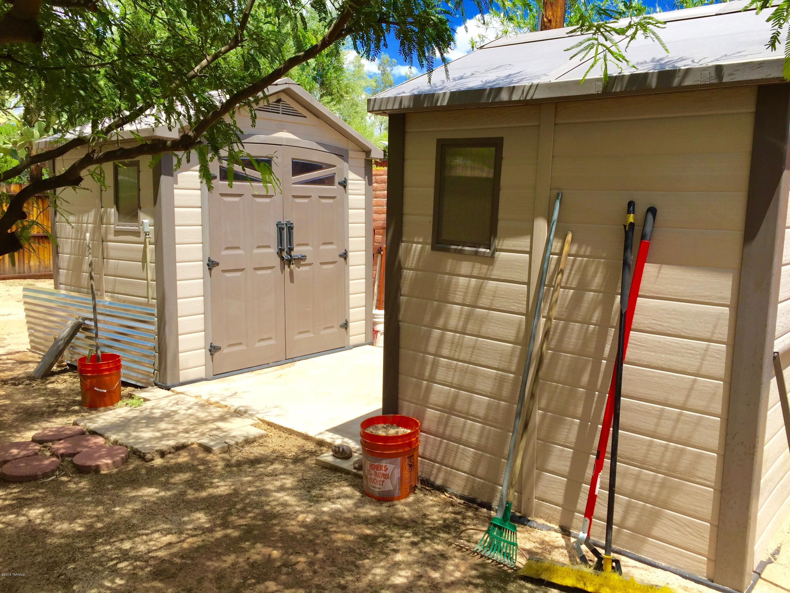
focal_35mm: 29
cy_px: 296
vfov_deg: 48.2
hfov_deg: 61.7
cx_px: 395
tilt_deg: -6.8
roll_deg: -0.7
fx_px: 662
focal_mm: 4.15
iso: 32
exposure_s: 1/1412
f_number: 2.2
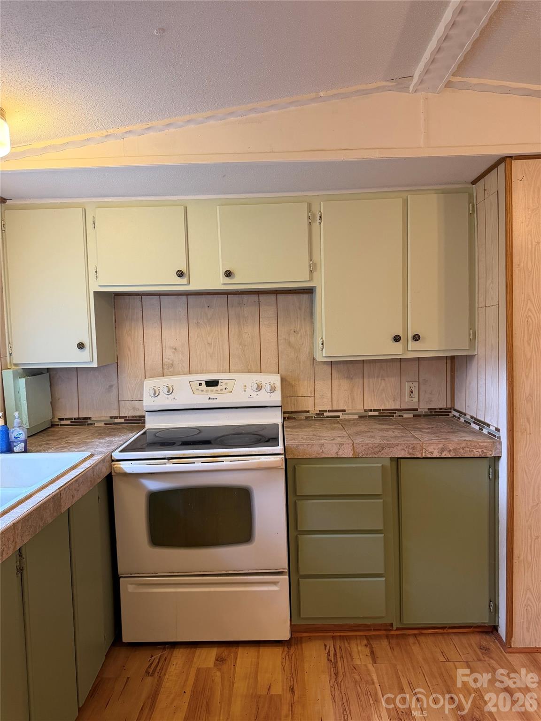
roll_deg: +1.4
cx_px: 270
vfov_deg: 71.6
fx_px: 500
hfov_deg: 56.8
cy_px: 360
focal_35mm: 24
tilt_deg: -3.3
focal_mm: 6.76
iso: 250
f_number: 1.78
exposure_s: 1/60
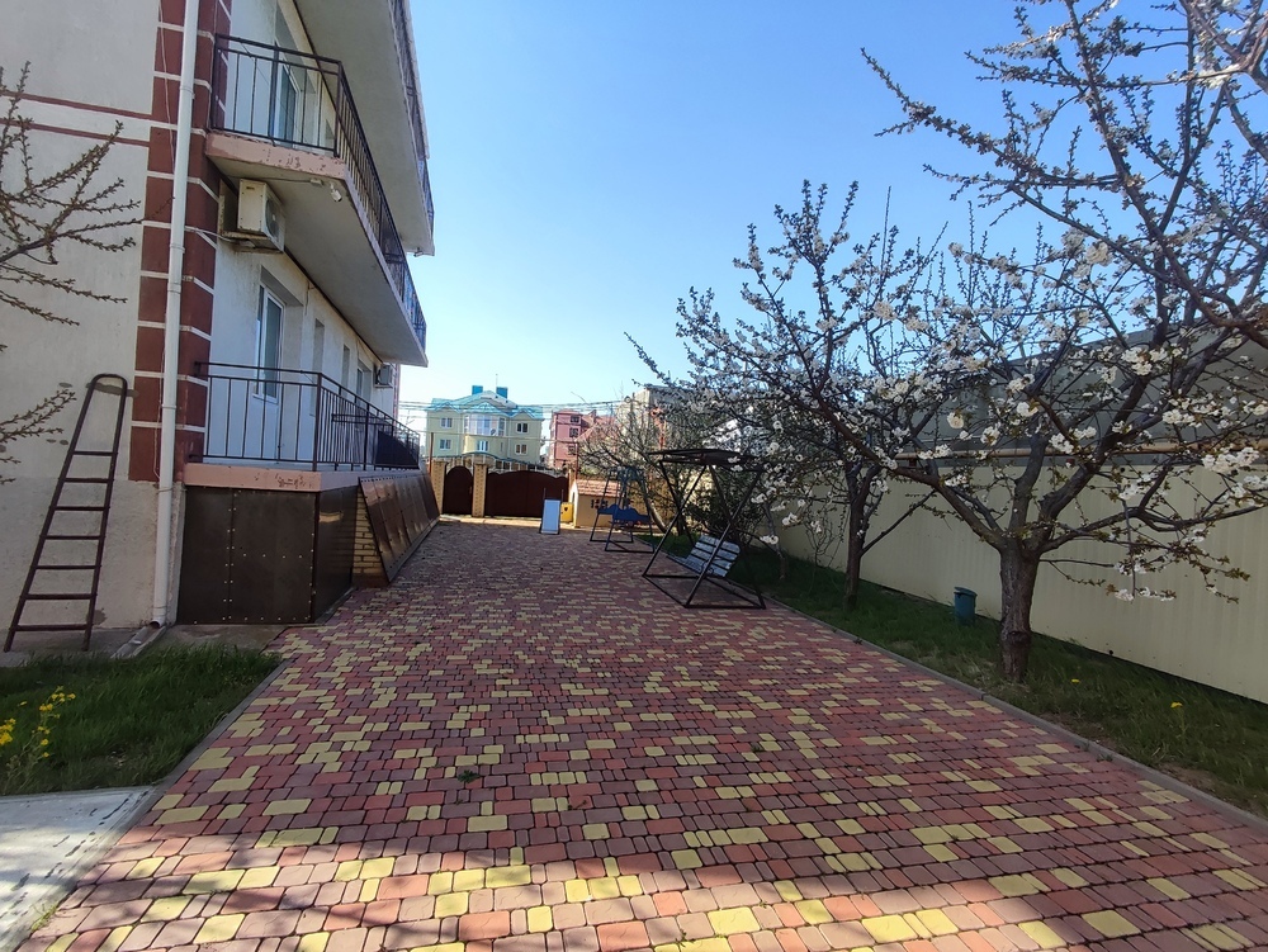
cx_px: 634
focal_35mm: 16
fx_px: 586
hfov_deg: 94.5
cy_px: 476
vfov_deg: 78.2
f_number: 2.2
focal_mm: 1.65
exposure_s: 1/689
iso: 50
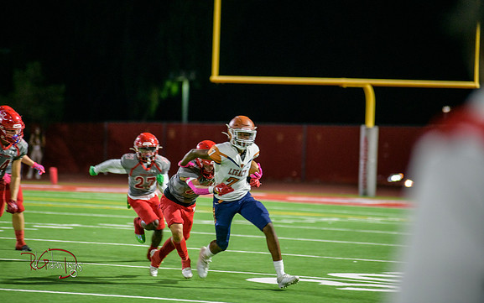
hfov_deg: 10.2
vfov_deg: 6.4
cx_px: 242
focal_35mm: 205
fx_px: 2705
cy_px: 142
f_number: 2.8
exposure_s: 1/250
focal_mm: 200
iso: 1600
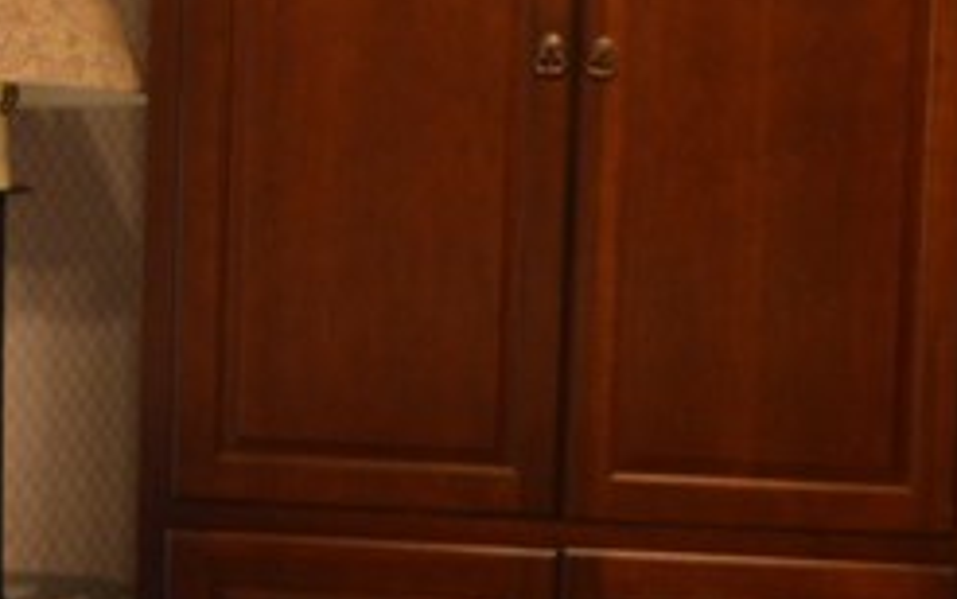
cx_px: 617
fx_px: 2818
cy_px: 128
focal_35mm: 108
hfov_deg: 19.2
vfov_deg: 12.1
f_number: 4
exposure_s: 1/60
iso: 560
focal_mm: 16
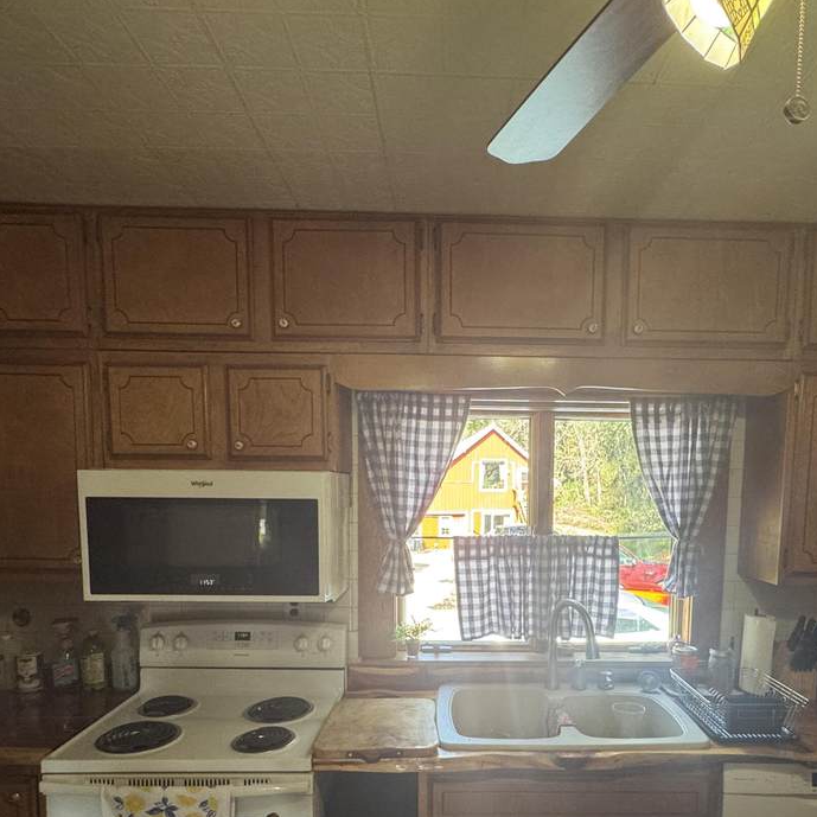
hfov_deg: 66.9
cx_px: 472
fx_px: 614
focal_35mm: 23
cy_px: 545
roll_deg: -0.6
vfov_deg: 65.5
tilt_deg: -4.4
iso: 250
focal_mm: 2.22
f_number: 2.2
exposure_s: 1/120
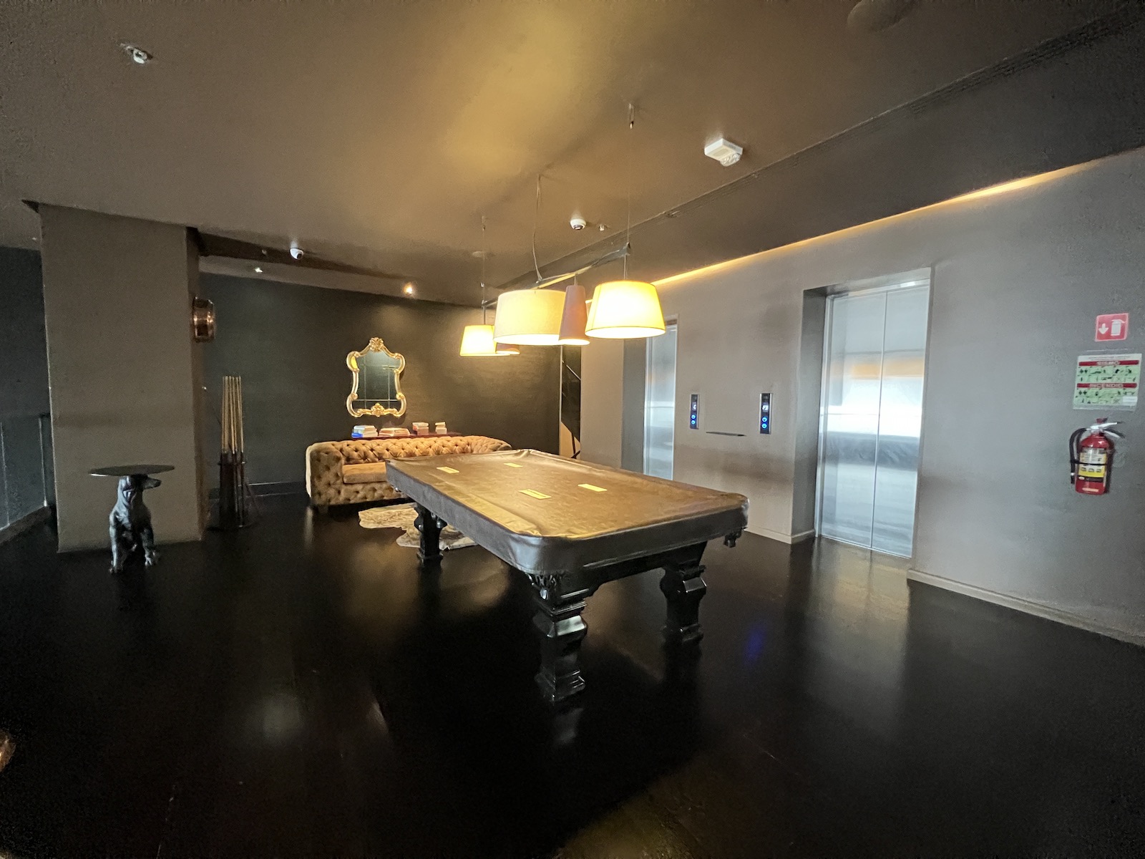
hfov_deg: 106.2
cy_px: 430
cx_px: 572
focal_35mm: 13
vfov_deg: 89.9
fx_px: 430
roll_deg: -0.8
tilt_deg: -4.3
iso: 1600
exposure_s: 1/24
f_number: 1.8
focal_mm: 1.57
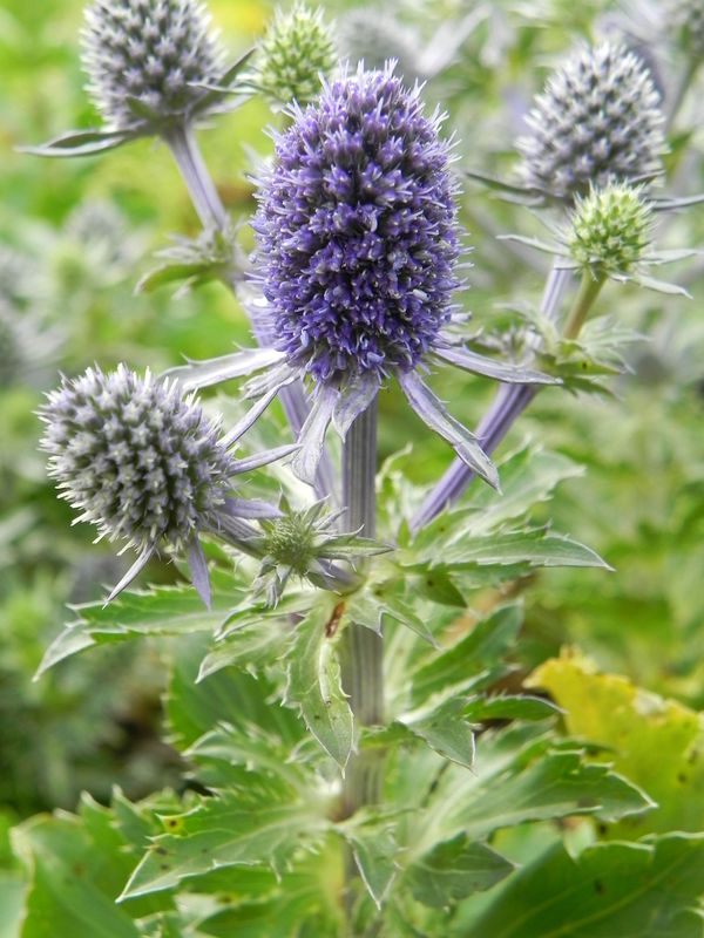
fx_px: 1573
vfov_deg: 33.2
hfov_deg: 25.2
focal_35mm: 58
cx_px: 352
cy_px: 469
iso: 160
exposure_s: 1/160
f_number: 4
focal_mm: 10.3
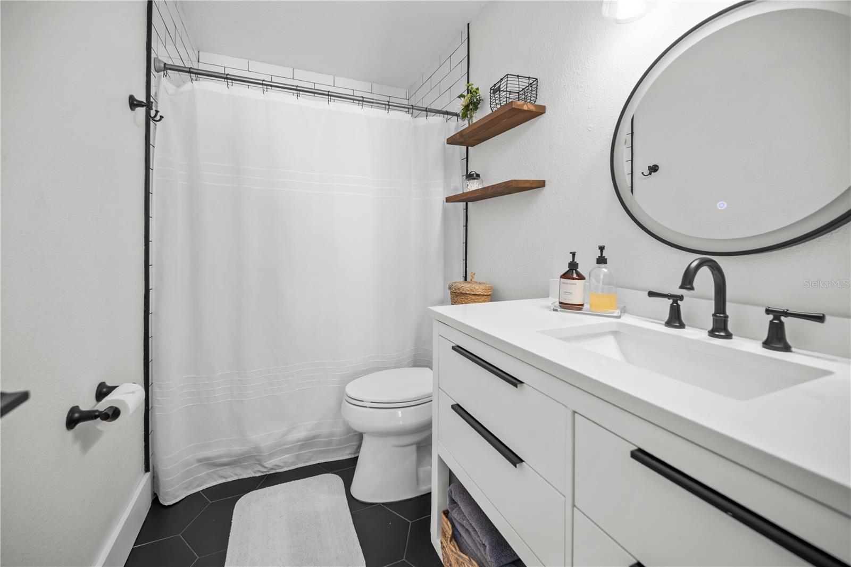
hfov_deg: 104.3
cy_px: 284
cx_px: 426
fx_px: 331
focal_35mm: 14
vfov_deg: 81.2
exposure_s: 1/2
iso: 100
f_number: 4
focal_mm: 14
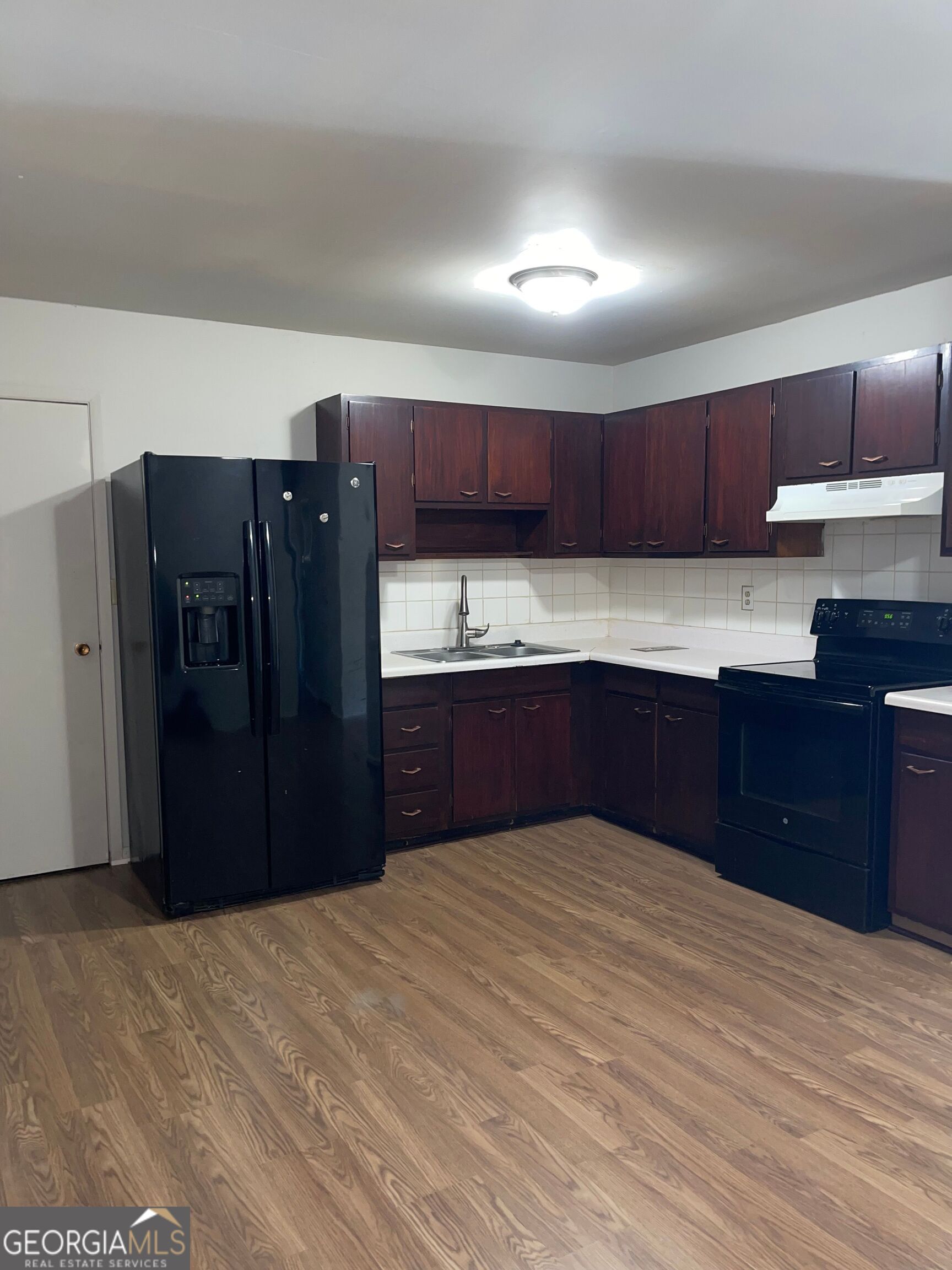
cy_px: 635
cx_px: 476
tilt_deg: -5.4
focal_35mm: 25
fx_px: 917
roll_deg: +1.0
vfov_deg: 69.4
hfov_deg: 54.9
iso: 100
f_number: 1.6
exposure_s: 1/15
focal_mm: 5.1
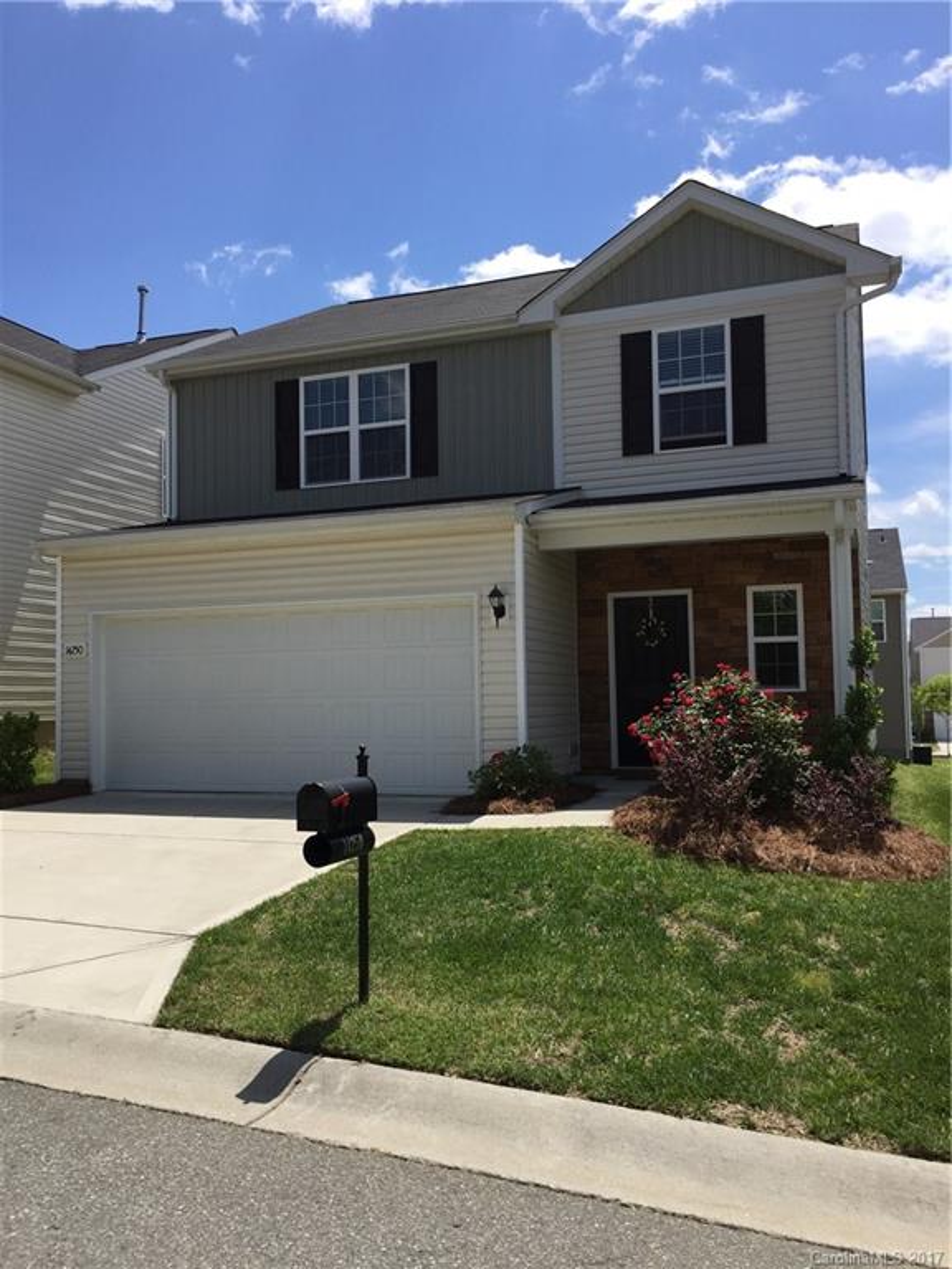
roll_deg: +1.0
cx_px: 476
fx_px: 1063
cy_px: 634
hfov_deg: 48.2
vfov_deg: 61.7
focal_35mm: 29
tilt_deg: +4.4
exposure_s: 1/1883
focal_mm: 4.15
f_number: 2.2
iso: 32
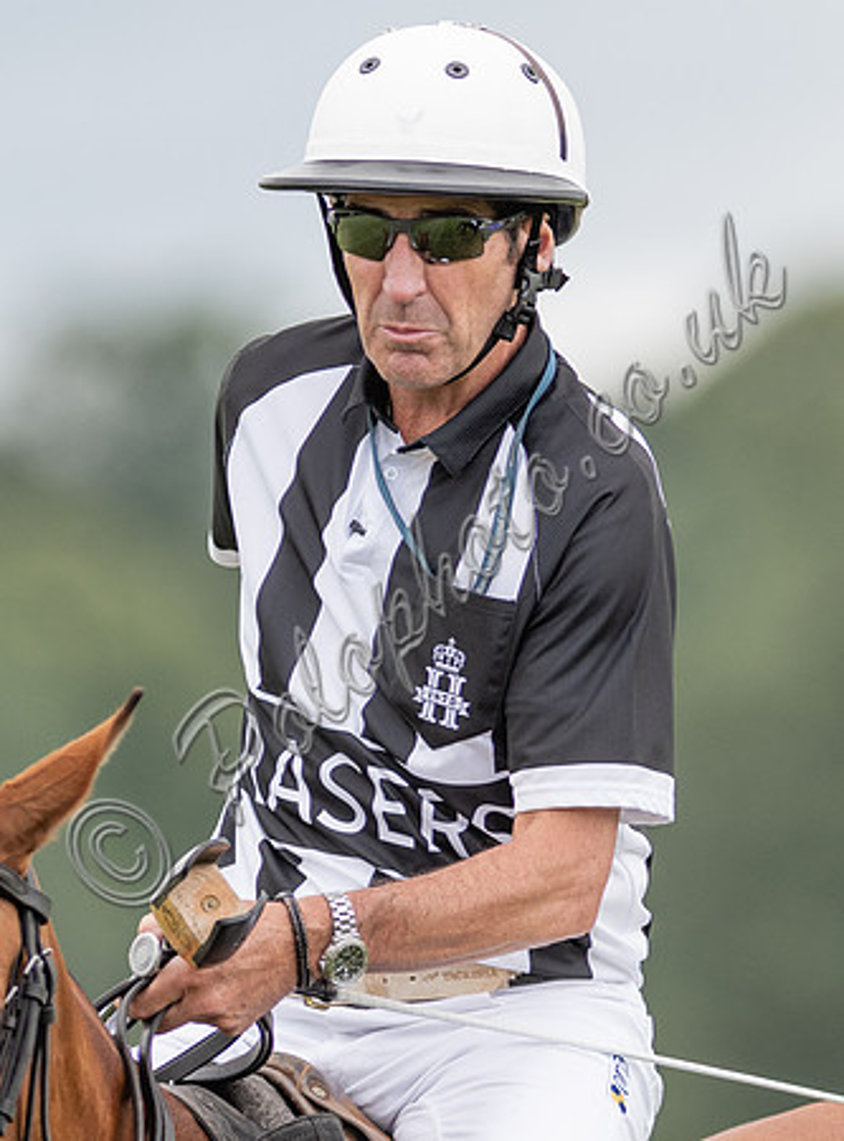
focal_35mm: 942
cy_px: 365
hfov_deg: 1.6
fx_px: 30884
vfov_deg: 2.1
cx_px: 400
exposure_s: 1/2000
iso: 250
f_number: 2.8
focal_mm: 300
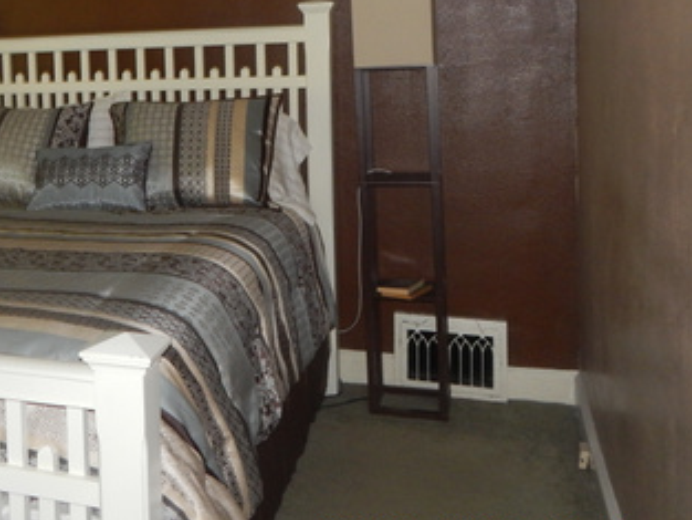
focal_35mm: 47
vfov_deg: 30.3
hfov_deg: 37.4
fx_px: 940
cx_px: 49
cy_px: 122
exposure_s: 1/30
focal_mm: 4
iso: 200
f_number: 3
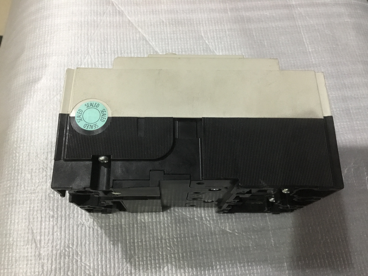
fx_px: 330
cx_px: 184
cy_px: 138
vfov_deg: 45.4
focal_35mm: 31
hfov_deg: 58.4
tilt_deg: -68.7
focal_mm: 3.3
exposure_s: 1/20
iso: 200
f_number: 2.4
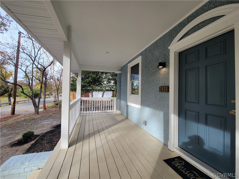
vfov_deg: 89.9
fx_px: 90
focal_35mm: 13
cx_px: 120
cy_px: 90
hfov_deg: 106.2
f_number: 2.2
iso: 50
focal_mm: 2.2
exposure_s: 1/280
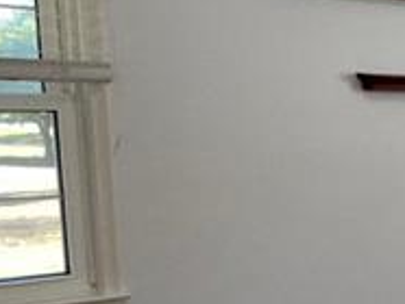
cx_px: 584
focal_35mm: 77
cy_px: 256
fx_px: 902
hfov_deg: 21.7
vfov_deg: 18.9
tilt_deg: -8.1
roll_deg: -0.8
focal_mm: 2.22
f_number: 2.2
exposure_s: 1/122
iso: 100
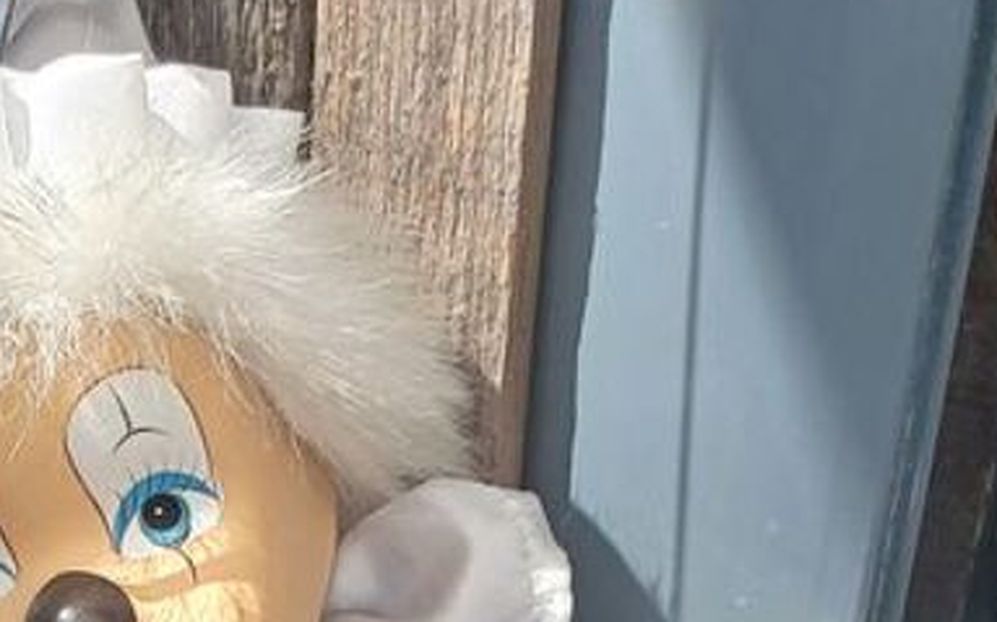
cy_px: 1032
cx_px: 193
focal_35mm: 96
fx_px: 2607
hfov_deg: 21.4
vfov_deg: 12.7
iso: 20
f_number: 1.8
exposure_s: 1/165
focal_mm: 3.98
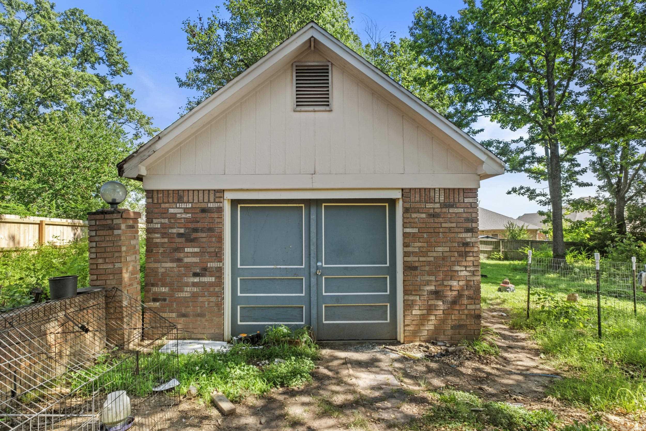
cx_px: 323
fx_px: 323
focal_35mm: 18
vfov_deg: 67.4
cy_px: 216
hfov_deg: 90.0
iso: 200
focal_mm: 12
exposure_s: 1/15
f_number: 7.1
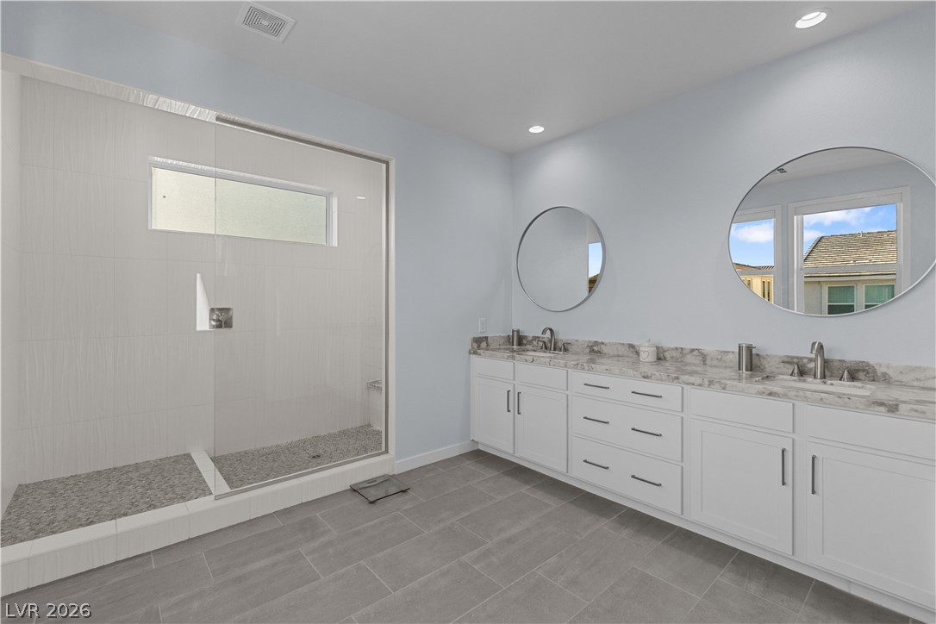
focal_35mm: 15
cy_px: 312
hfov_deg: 100.4
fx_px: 390
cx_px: 468
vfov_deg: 77.3
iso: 400
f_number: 8
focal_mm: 10
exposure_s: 1/20
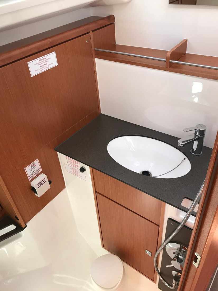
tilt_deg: -37.0
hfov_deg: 49.7
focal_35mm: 28
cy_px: 146
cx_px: 109
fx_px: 235
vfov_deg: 63.4
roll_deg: +4.2
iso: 20
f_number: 1.8
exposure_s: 1/33
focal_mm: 3.99
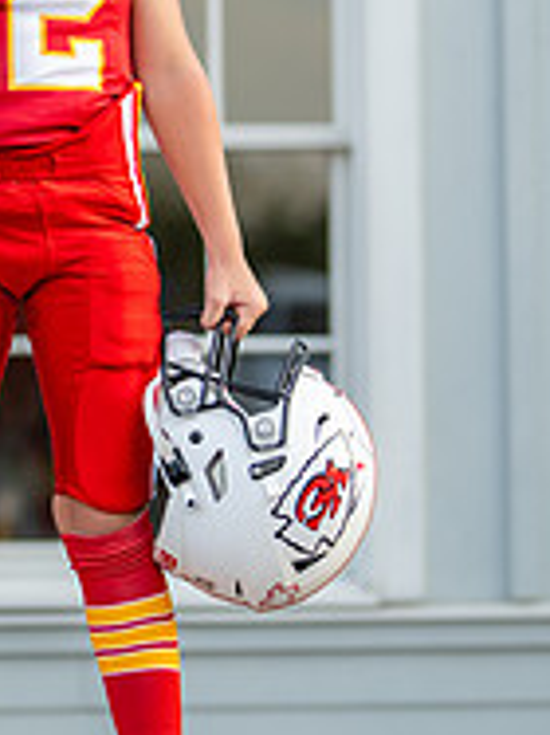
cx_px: 50
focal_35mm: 175
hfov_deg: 8.4
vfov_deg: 11.3
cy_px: 162
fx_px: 3712
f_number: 1.2
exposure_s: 1/2500
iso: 200
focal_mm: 50
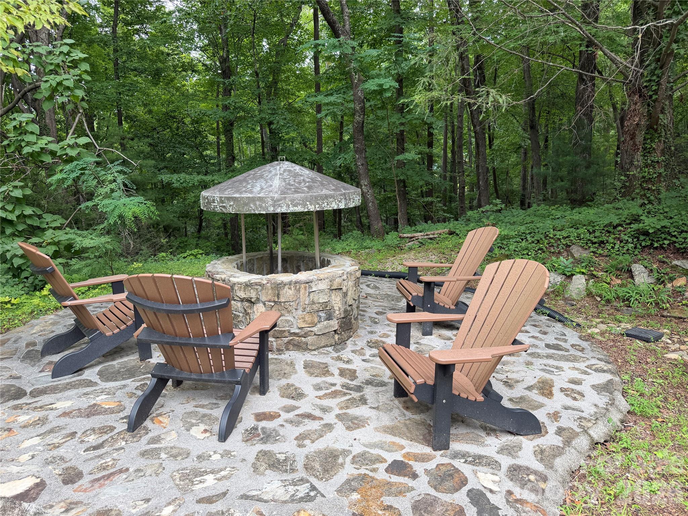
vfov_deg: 56.8
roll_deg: +0.3
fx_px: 477
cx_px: 344
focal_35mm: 24
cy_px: 258
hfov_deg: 71.6
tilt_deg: -9.4
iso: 64
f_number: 1.78
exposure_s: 1/262
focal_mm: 6.76
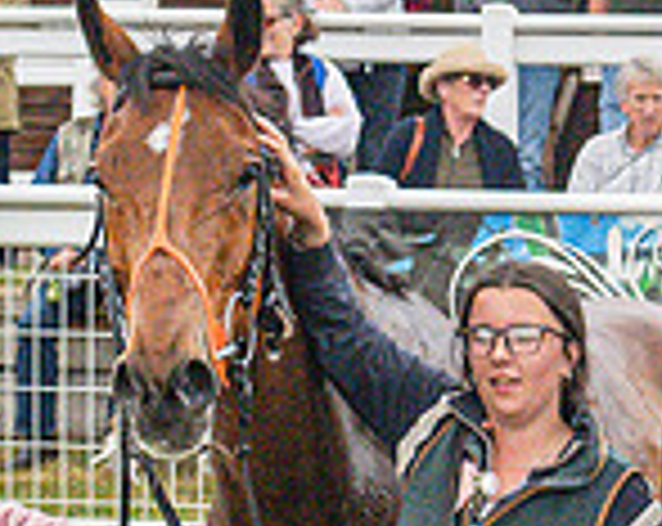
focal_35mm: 133
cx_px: 683
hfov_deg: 14.3
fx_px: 2601
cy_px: 526
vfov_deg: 11.5
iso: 800
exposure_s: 1/8000
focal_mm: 24
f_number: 4
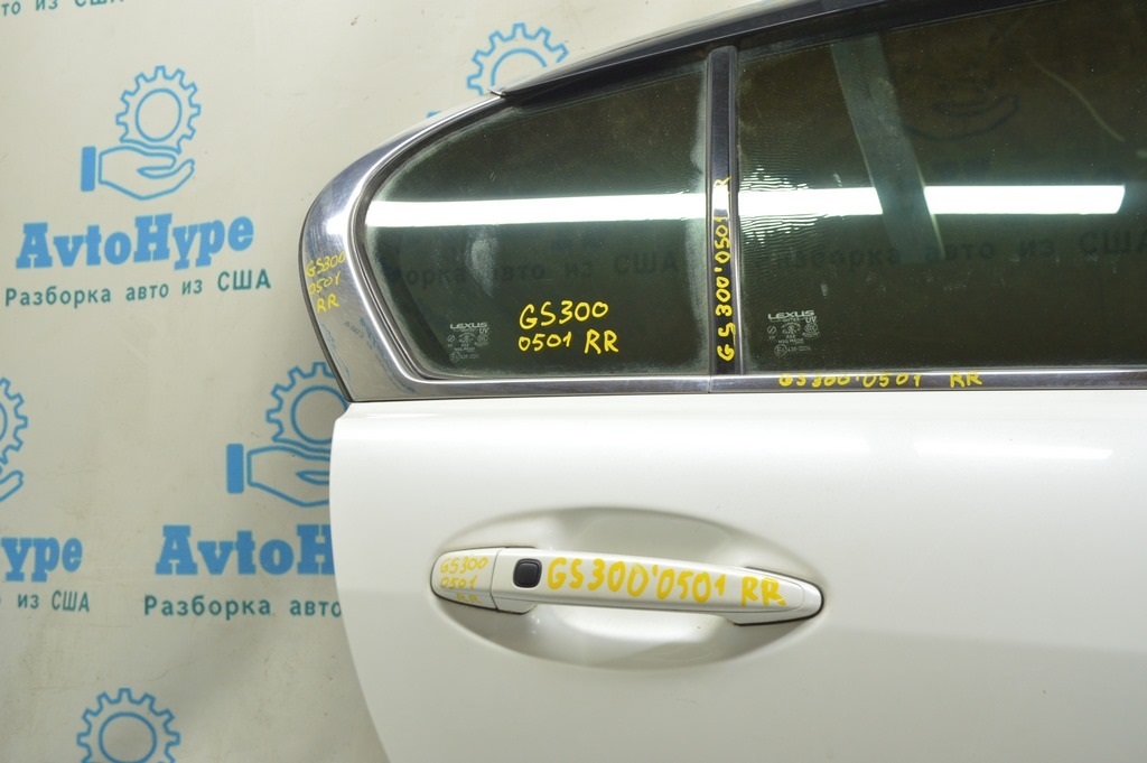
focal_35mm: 36
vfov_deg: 36.8
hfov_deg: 53.2
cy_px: 382
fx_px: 1146
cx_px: 574
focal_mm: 24
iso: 400
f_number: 5.6
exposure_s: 1/20
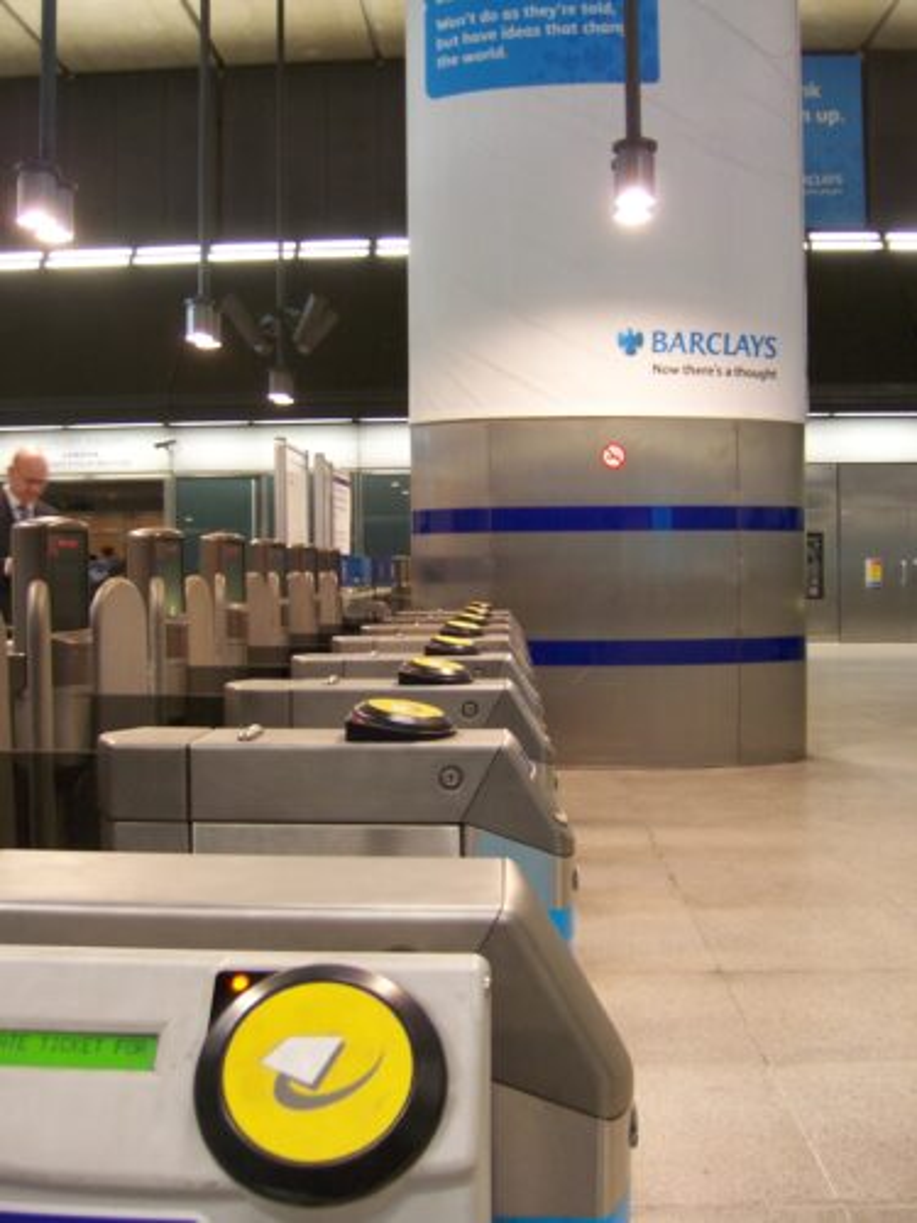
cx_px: 458
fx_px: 1272
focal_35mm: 36
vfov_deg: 51.4
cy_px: 612
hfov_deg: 39.7
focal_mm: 6.2
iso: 160
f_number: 2.8
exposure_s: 1/10
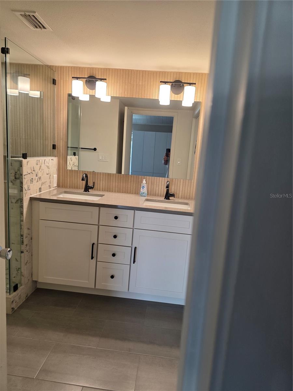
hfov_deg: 58.9
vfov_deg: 73.9
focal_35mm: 23
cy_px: 196
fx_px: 260
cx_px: 146
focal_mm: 6.3
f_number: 1.7
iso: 160
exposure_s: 1/120
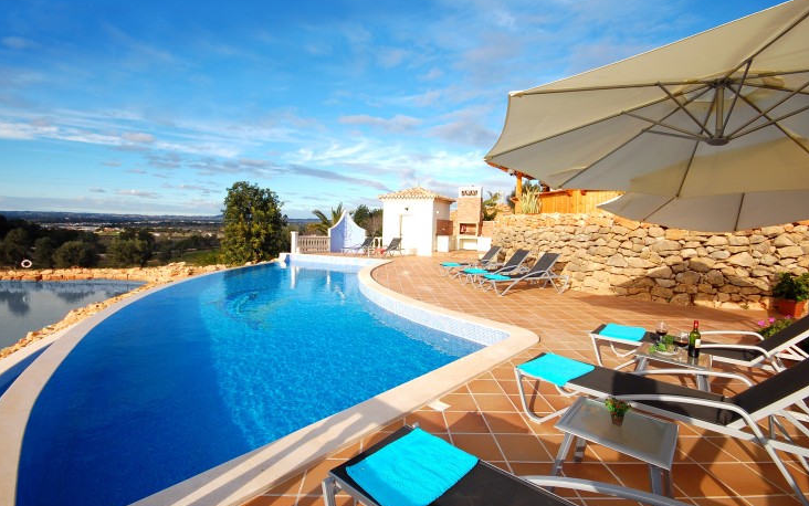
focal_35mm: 16
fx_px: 353
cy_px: 247
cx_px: 386
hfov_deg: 97.7
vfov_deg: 71.3
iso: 200
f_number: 10
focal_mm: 10
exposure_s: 1/200
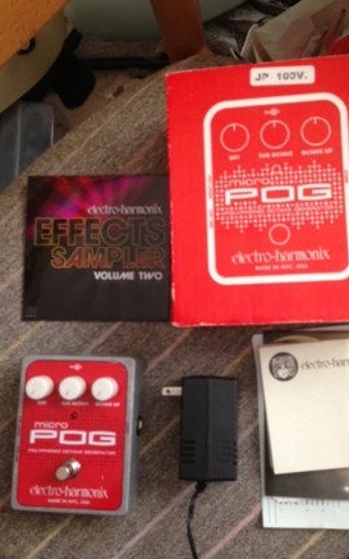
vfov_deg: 54.0
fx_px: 548
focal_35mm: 36
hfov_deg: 35.3
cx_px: 199
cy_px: 275
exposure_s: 1/20
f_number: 2.4
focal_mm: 4.13
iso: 100
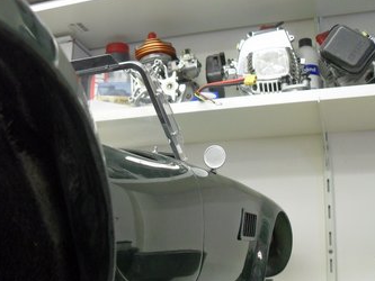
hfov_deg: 44.8
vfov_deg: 34.3
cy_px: 164
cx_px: 176
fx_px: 455
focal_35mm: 42
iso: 200
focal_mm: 6.2
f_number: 2.8
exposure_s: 1/30
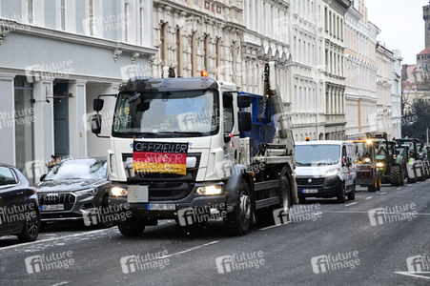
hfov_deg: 28.9
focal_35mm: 70
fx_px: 835
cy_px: 143
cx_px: 215
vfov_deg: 19.4
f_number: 2.8
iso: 1100
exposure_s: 1/320
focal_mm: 70
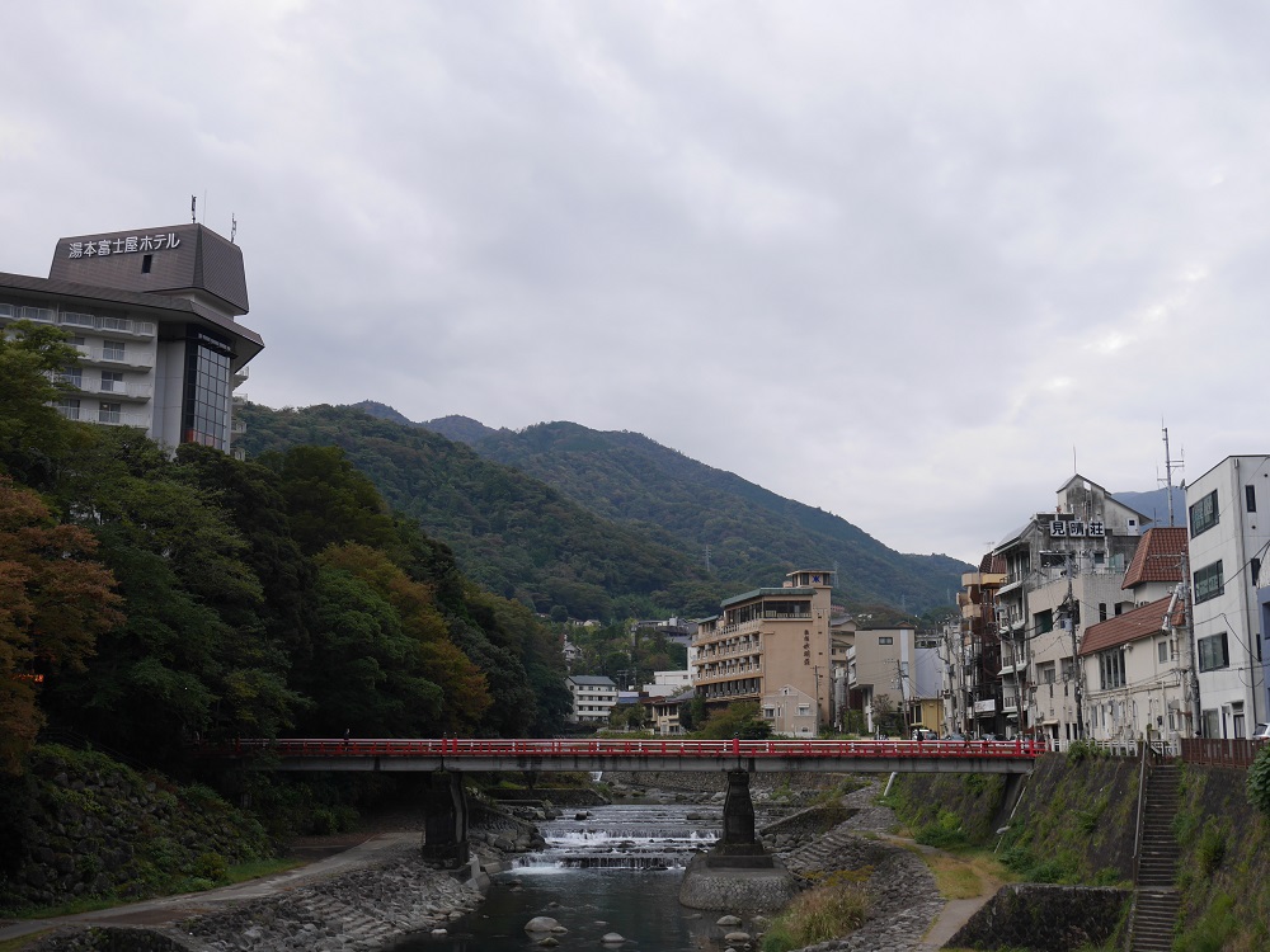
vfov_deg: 36.0
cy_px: 476
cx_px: 635
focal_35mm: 40
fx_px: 1468
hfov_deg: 46.8
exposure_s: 1/160
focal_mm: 20
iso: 200
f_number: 6.3
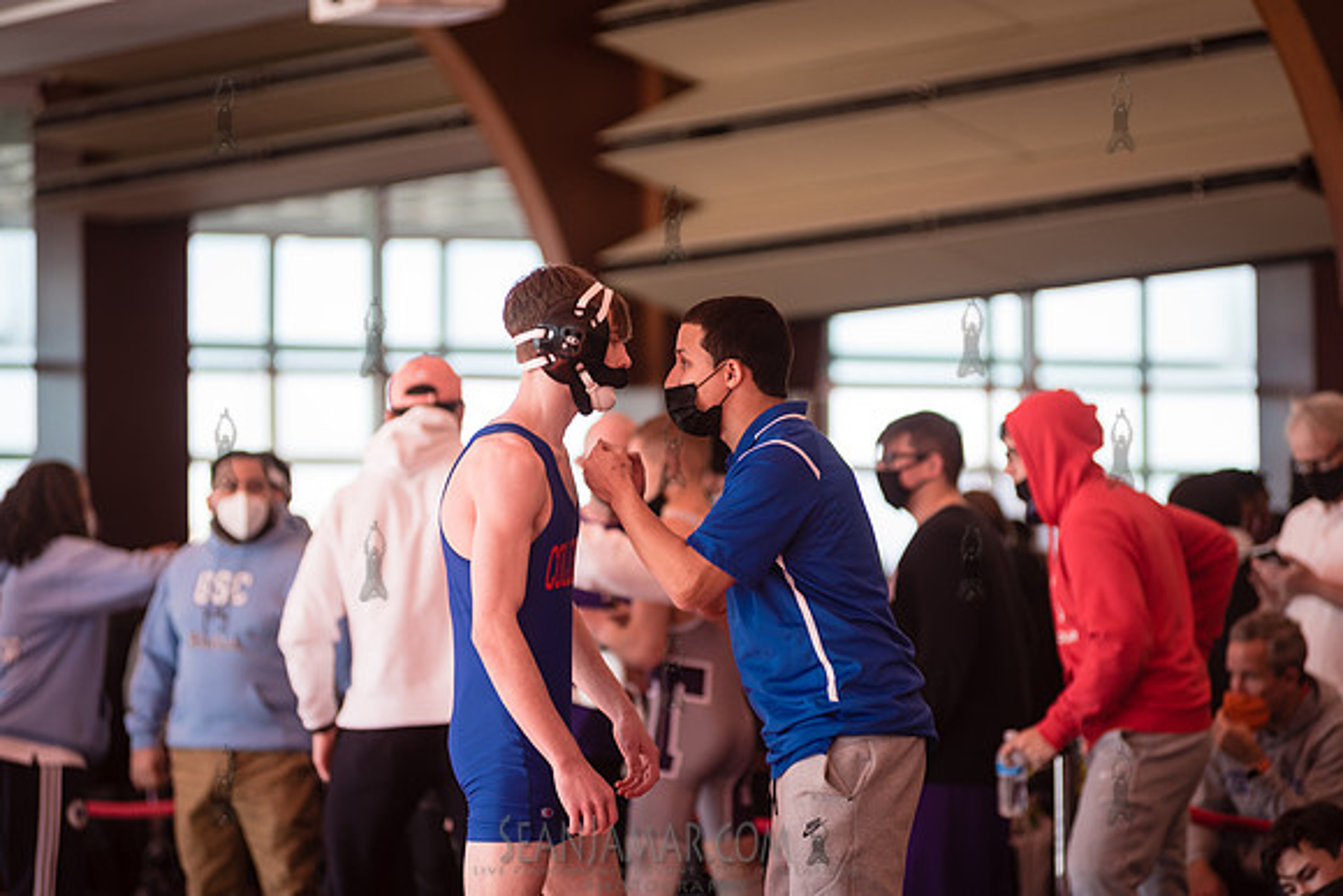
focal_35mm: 200
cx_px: 672
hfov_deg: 10.3
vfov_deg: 6.9
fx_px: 7463
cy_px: 448
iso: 400
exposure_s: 1/400
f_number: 4
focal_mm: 200
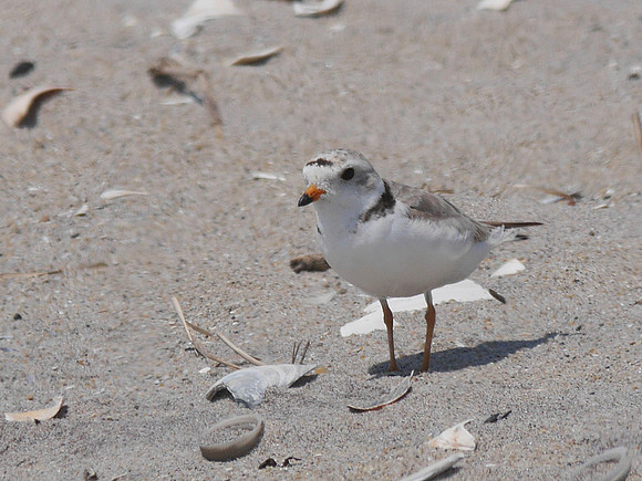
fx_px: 11128
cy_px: 240
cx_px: 321
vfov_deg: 2.5
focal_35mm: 600
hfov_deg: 3.3
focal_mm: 300
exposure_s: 1/1300
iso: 200
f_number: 9
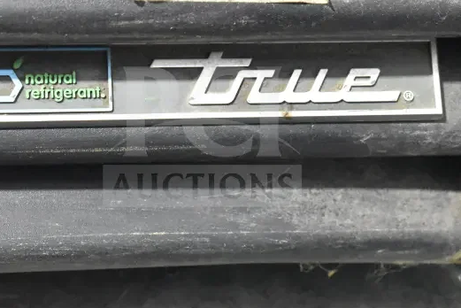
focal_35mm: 97
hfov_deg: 21.1
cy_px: 137
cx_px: 202
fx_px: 1237
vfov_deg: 14.2
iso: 14400
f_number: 5.6
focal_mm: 55
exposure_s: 1/100
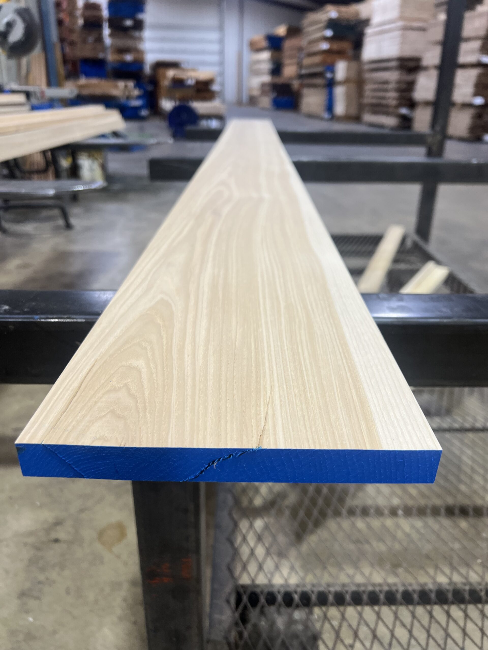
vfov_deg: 67.3
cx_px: 244
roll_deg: +0.1
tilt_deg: -22.4
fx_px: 489
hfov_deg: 53.1
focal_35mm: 26
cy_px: 325
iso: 80
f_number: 1.5
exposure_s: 1/60
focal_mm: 5.7
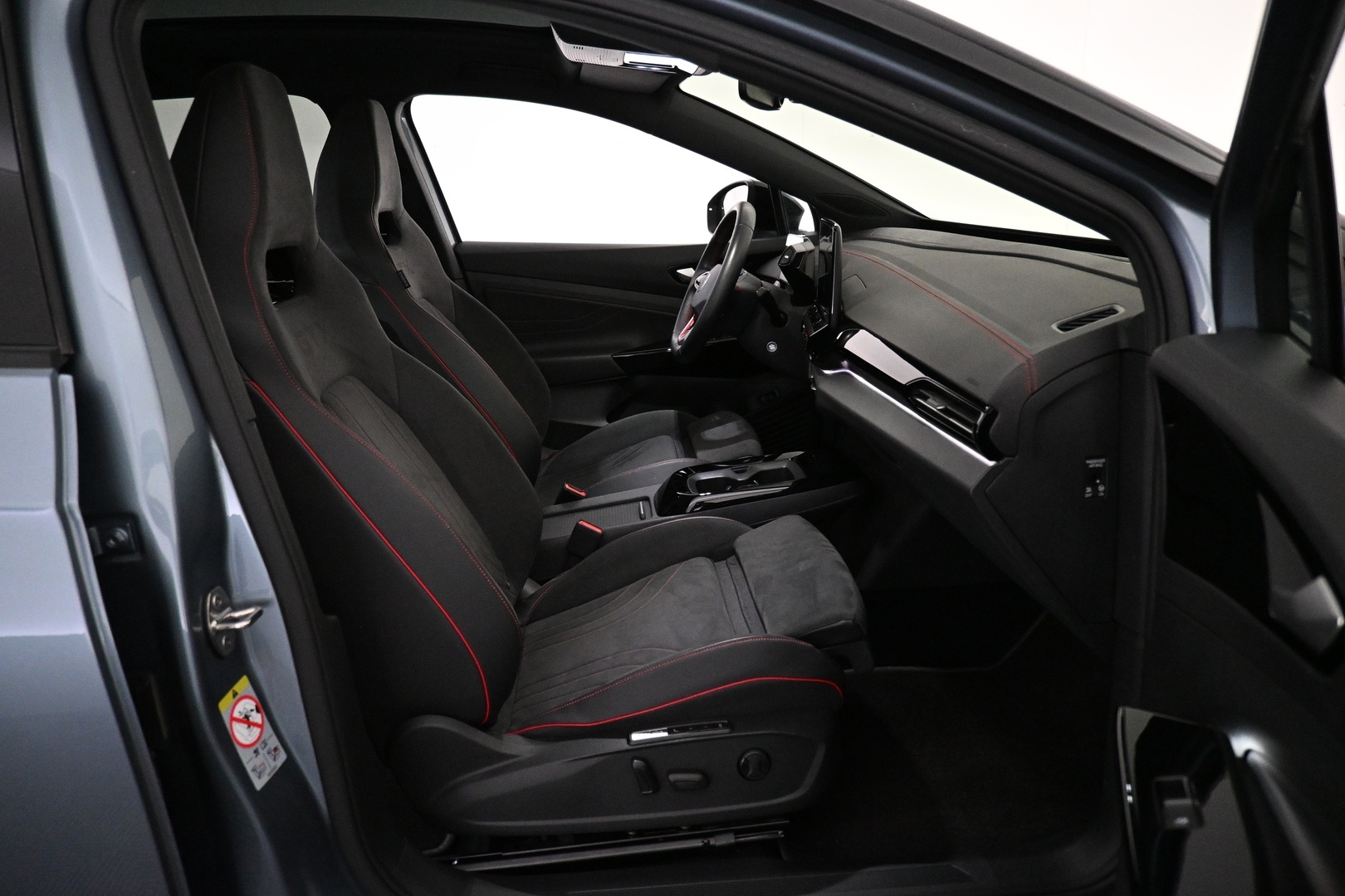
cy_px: 448
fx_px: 897
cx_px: 672
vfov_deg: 53.1
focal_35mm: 24
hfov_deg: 73.7
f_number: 3.5
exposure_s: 1/125
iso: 4000
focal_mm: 16
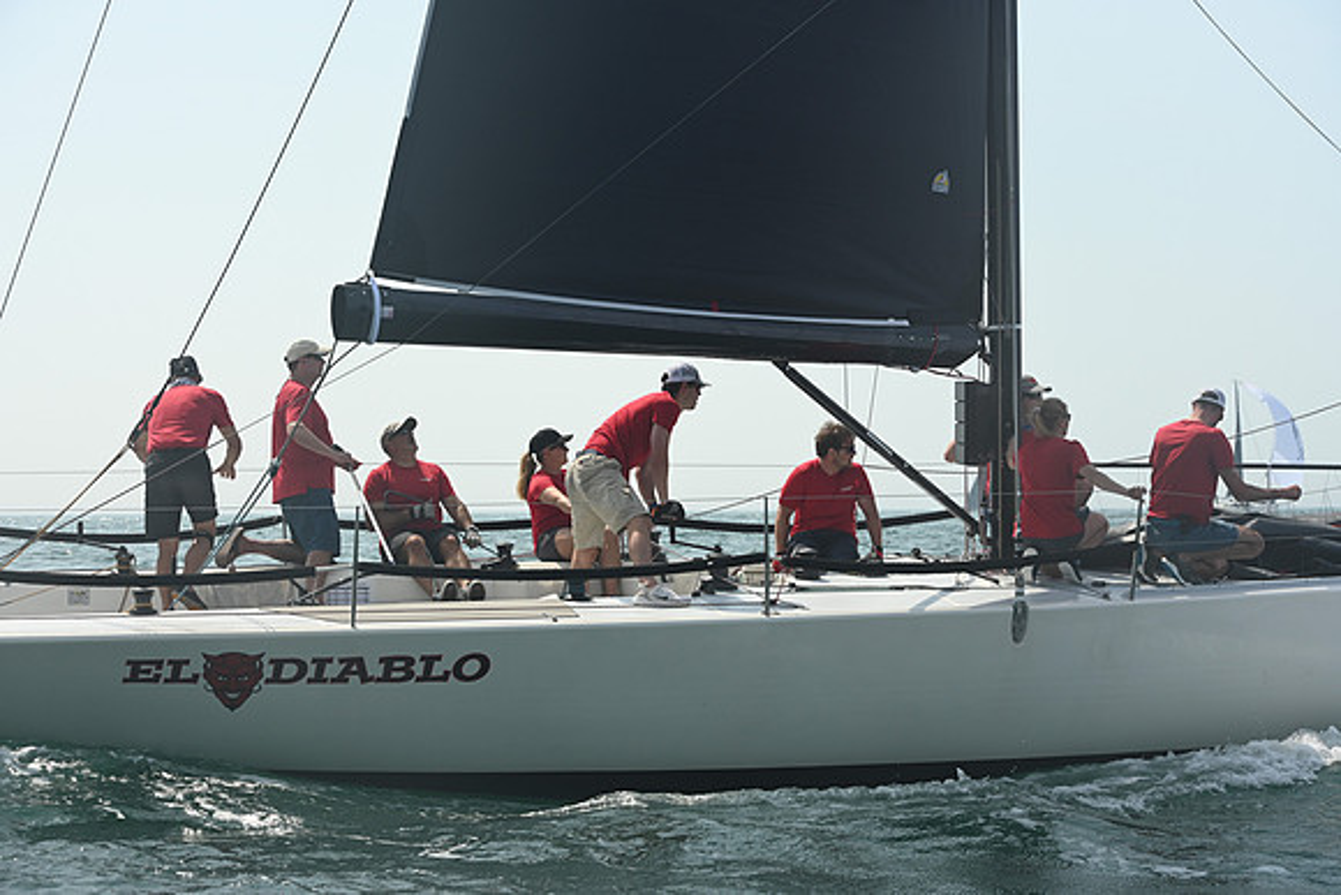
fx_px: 2608
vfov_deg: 19.5
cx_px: 670
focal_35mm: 70
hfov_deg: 28.8
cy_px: 448
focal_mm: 70
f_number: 7.1
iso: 320
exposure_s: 1/1250
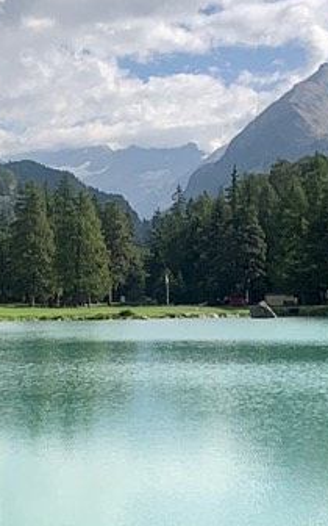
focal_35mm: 84
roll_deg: +0.9
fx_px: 1201
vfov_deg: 24.6
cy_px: 263
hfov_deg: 15.5
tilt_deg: +3.1
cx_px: 175
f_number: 1.8
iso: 25
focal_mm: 4.25
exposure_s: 1/3367
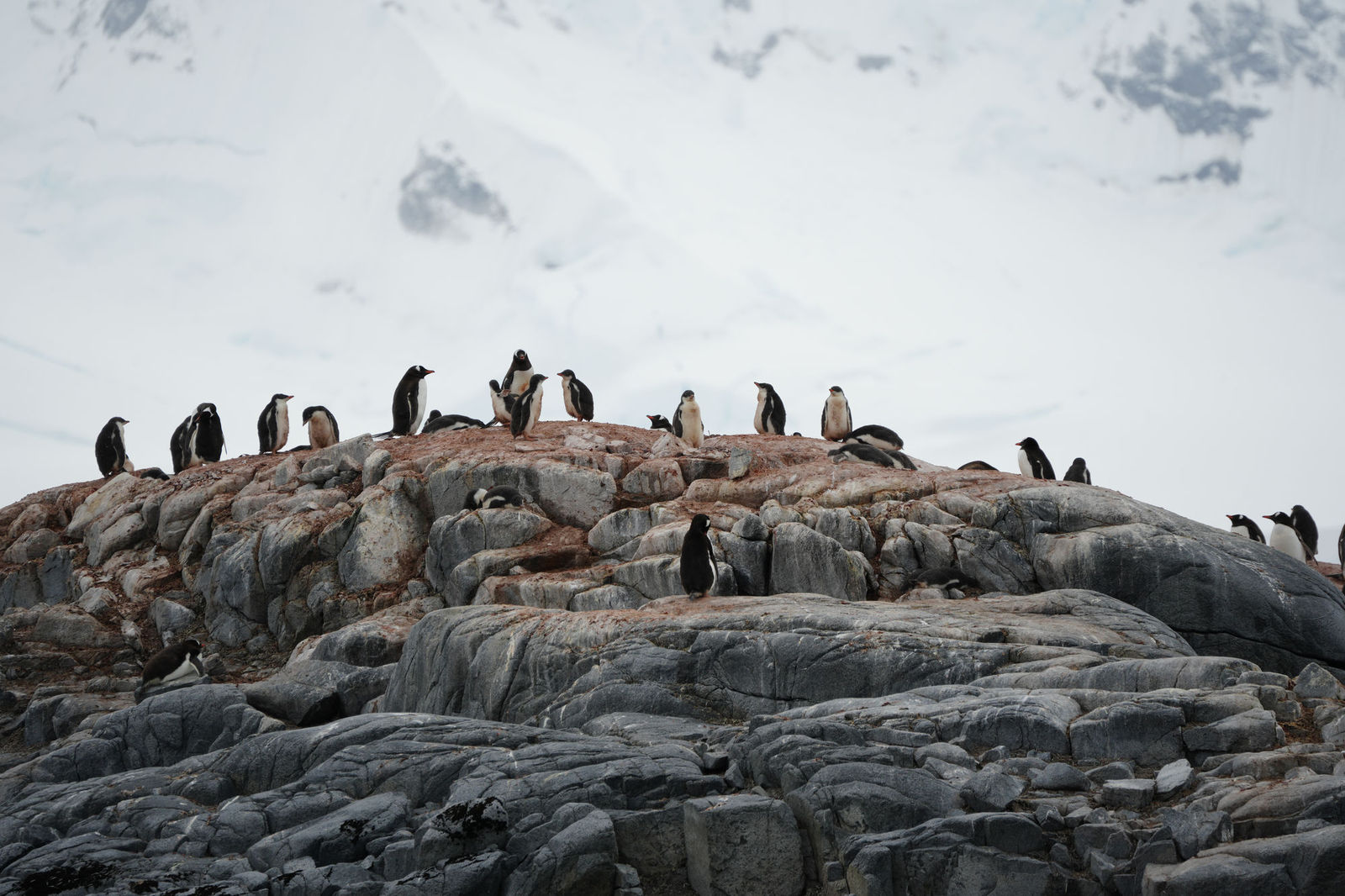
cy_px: 448
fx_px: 14940
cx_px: 672
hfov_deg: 5.2
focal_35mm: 400
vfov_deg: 3.4
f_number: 6.3
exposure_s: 1/500
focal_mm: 400
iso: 100
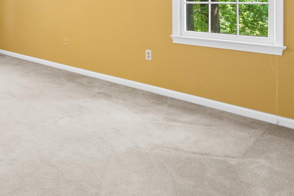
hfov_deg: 50.7
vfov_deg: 34.6
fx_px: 278
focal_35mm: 34
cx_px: 40
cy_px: -9
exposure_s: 1/2.5
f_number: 8
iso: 800
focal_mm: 16
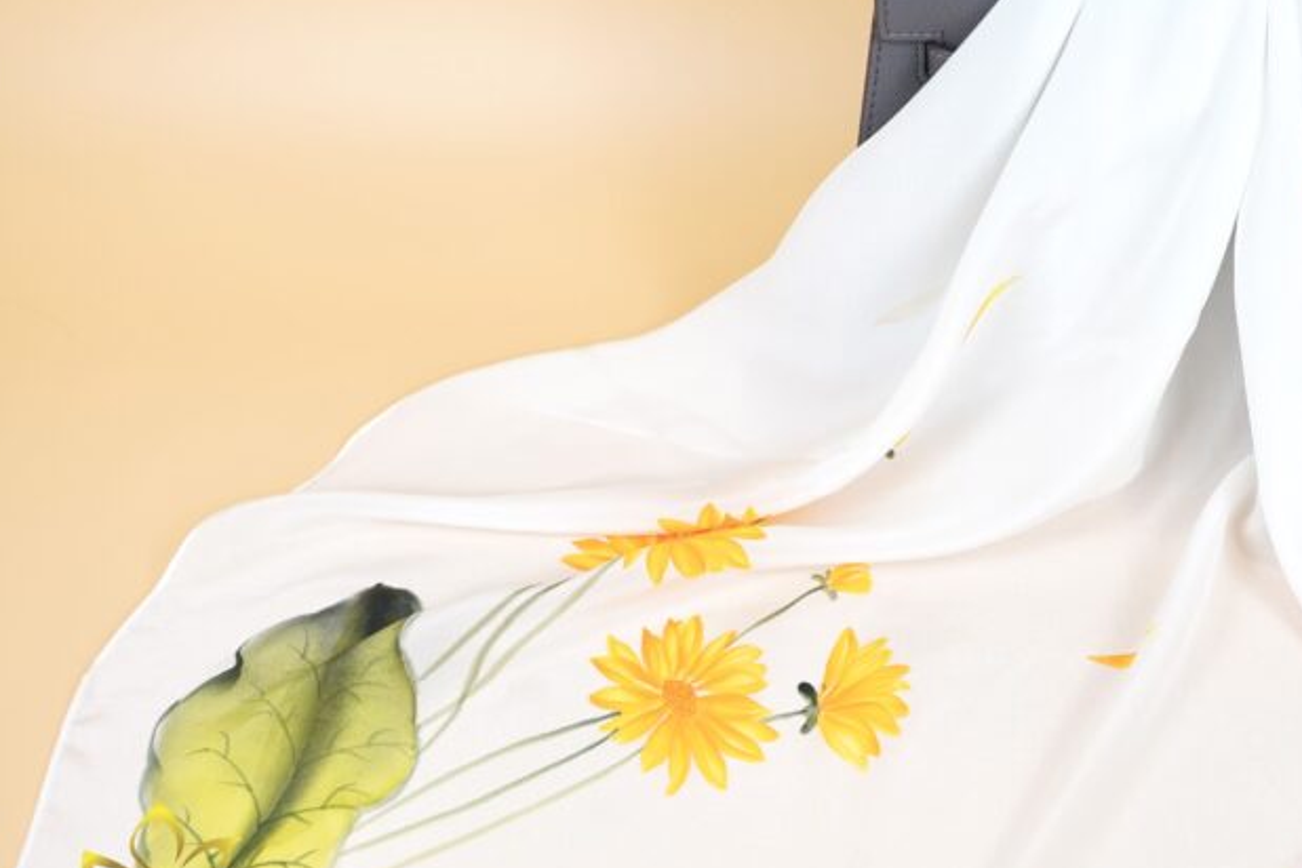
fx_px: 2098
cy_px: 406
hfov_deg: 33.9
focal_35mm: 58
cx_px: 944
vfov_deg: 23.4
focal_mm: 35
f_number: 3.5
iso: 400
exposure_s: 1/400
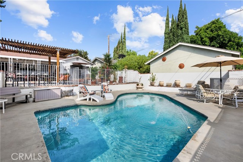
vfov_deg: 73.8
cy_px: 81
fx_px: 108
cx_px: 122
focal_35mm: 16
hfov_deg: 96.7
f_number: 8
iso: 1250
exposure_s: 1/1250
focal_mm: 16
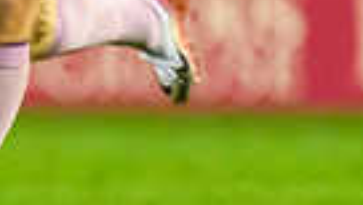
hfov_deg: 0.5
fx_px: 42254
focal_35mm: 4383
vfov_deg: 0.3
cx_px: -308
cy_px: 132
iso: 10000
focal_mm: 560
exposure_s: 1/1000
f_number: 4
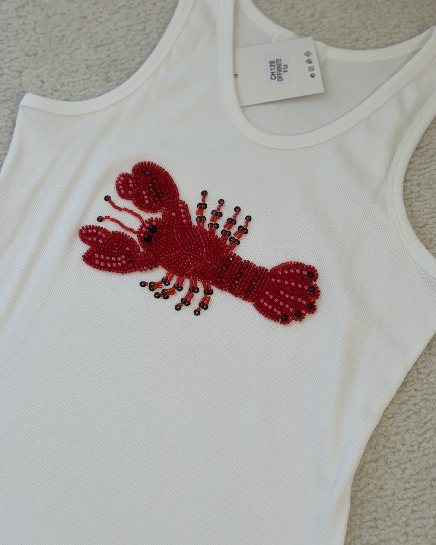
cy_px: 262
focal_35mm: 51
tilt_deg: -67.6
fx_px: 823
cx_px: 215
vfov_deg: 36.7
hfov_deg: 29.7
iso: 64
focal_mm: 6.76
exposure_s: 1/225
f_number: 1.78
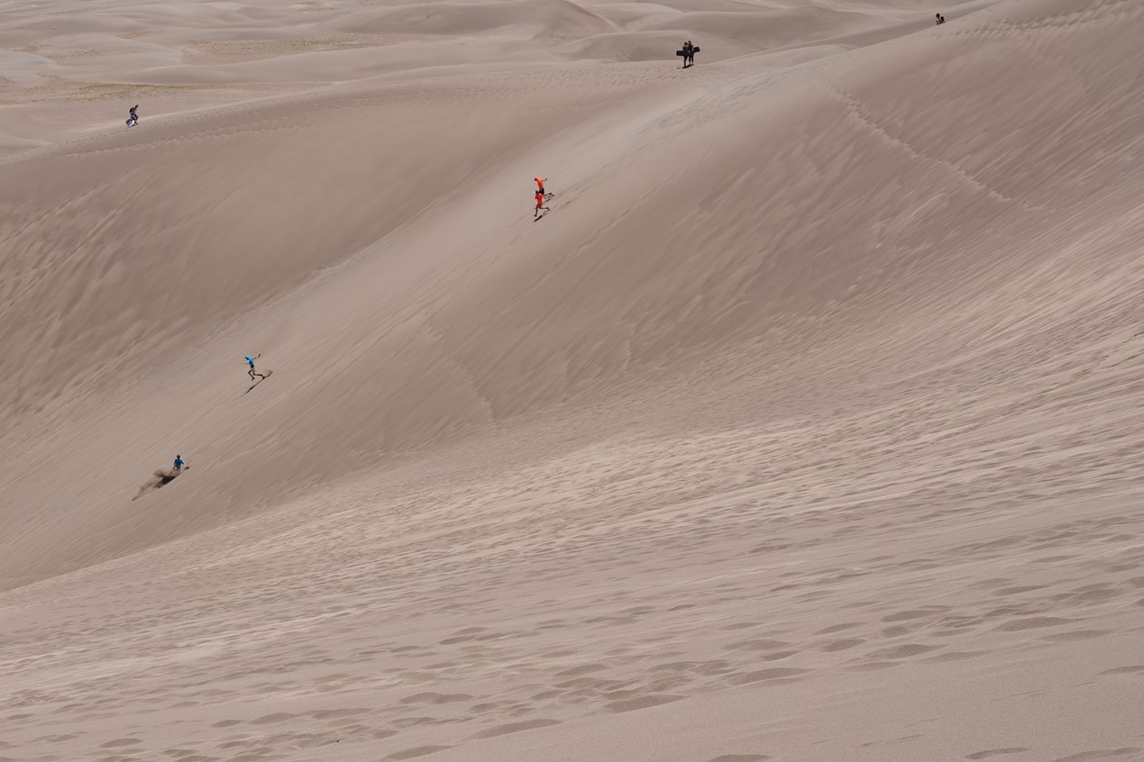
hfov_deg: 21.8
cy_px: 446
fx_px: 2955
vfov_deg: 14.7
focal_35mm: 93
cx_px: 312
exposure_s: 1/160
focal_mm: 59
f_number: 13
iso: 80
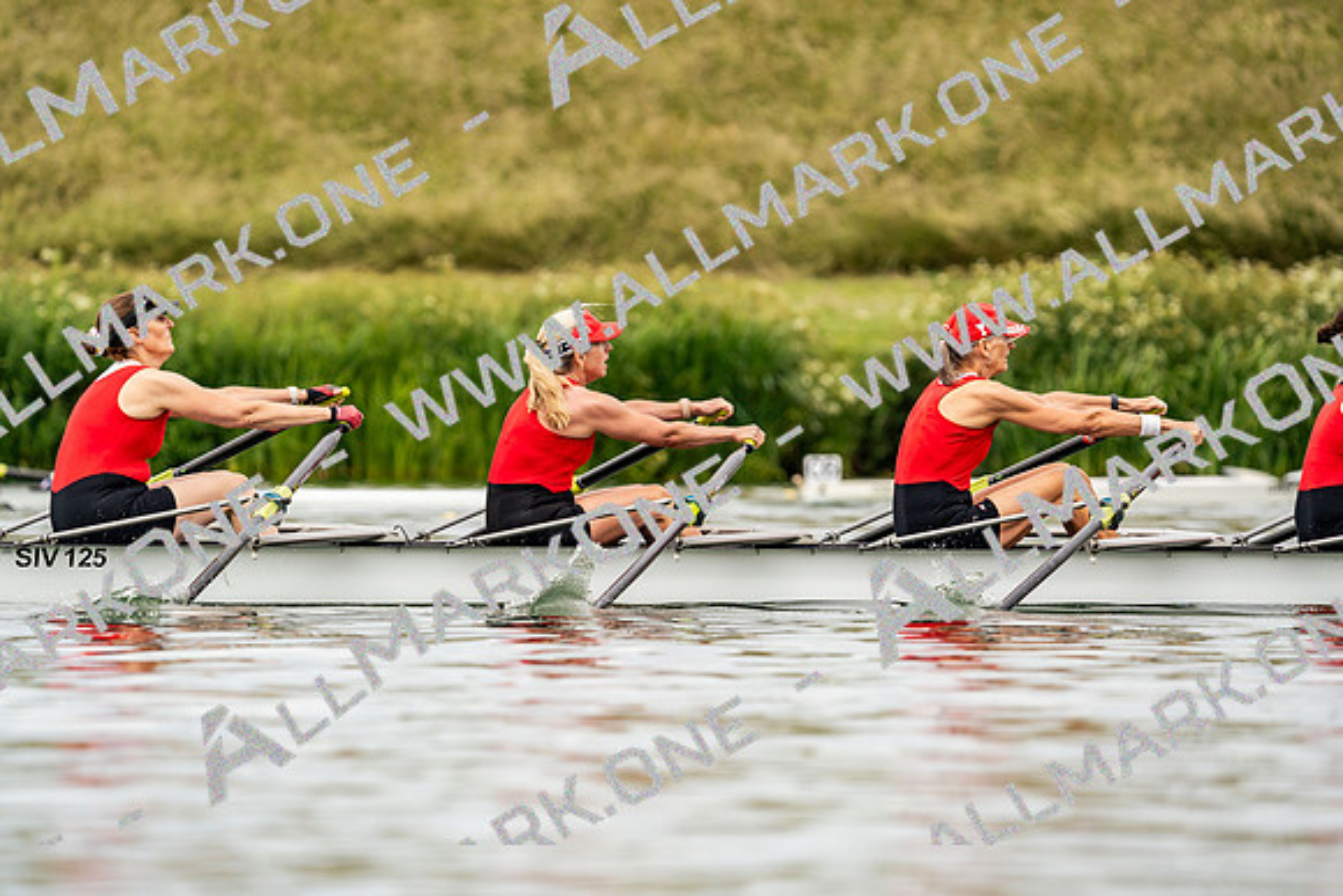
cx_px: 672
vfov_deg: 3.5
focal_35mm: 394
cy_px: 448
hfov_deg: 5.2
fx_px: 14701
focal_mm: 394
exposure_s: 1/2000
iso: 320
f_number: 6.3
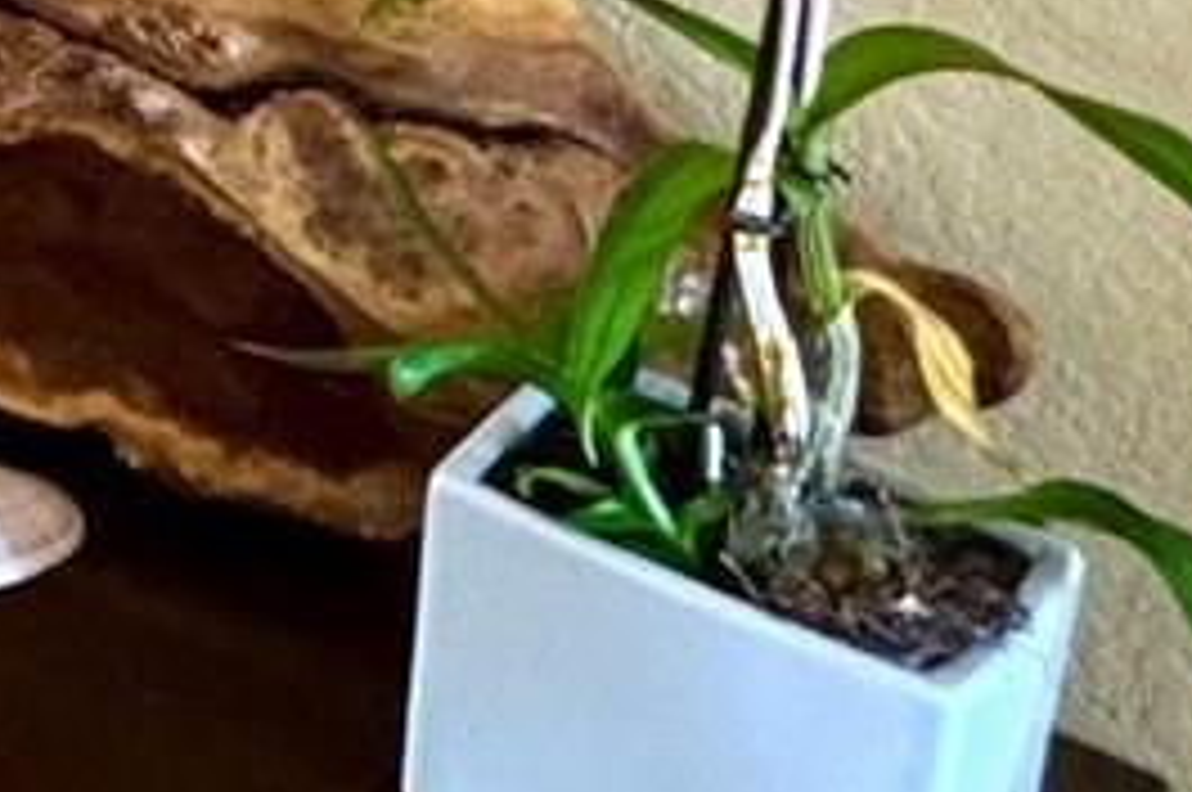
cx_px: -2051
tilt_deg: -8.6
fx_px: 2910
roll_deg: -0.7
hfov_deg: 12.9
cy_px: -1008
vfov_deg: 12.6
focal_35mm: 88
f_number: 2.2
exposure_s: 1/120
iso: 200
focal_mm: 2.22
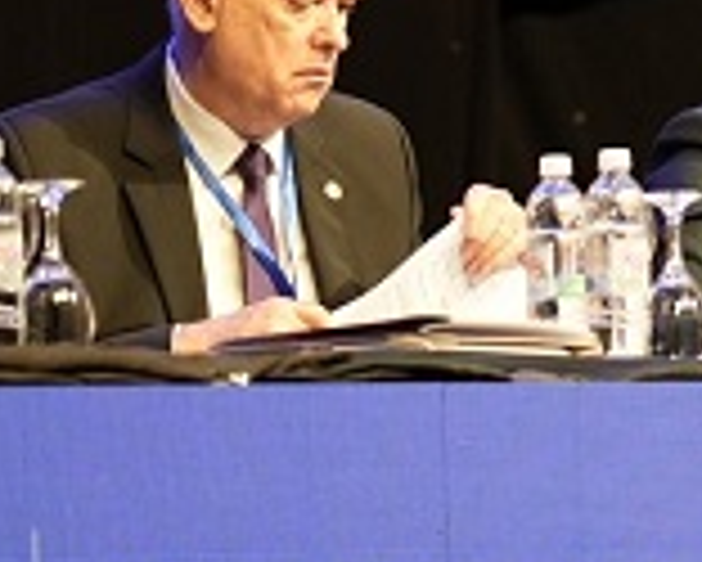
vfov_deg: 3.0
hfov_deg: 3.8
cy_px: -126
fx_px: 10644
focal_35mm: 512
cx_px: 1080
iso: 500
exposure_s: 1/200
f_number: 1.4
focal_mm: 85
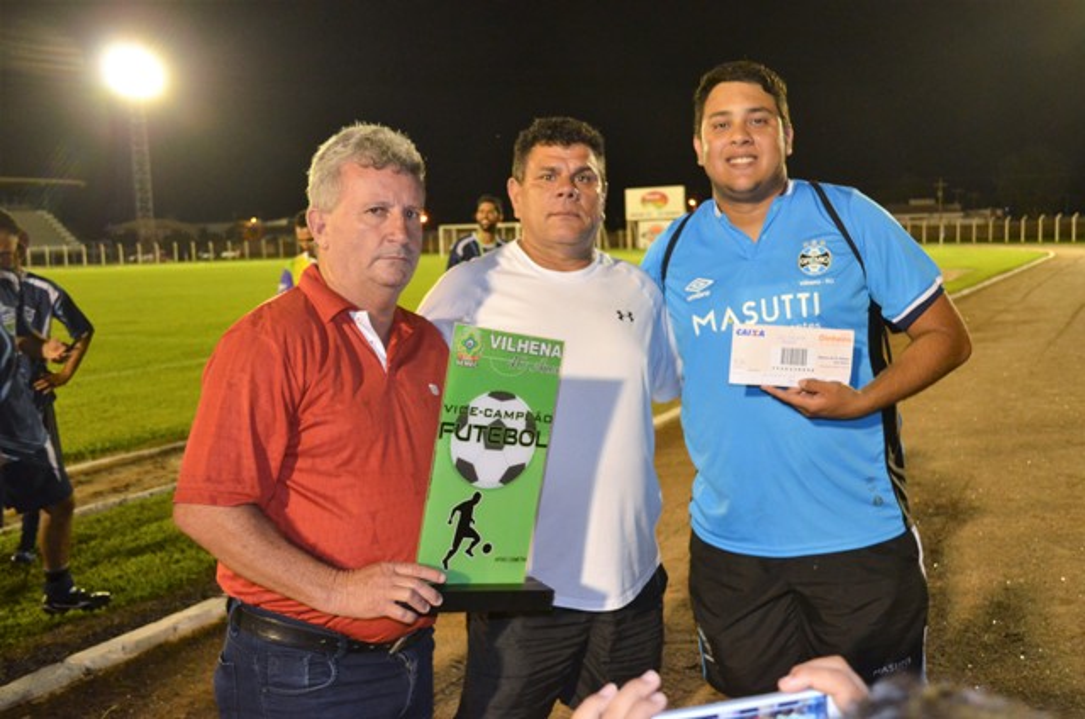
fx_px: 993
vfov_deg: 39.8
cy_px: 360
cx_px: 542
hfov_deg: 57.3
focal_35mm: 33
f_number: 3.8
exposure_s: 1/60
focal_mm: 22
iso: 1800
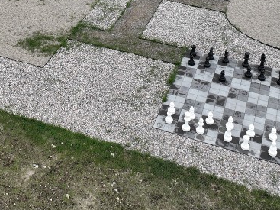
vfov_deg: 20.2
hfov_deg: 28.3
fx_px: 542
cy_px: -56
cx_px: 54
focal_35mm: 67
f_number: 2.8
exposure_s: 1/1000
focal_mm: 12.29
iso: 110
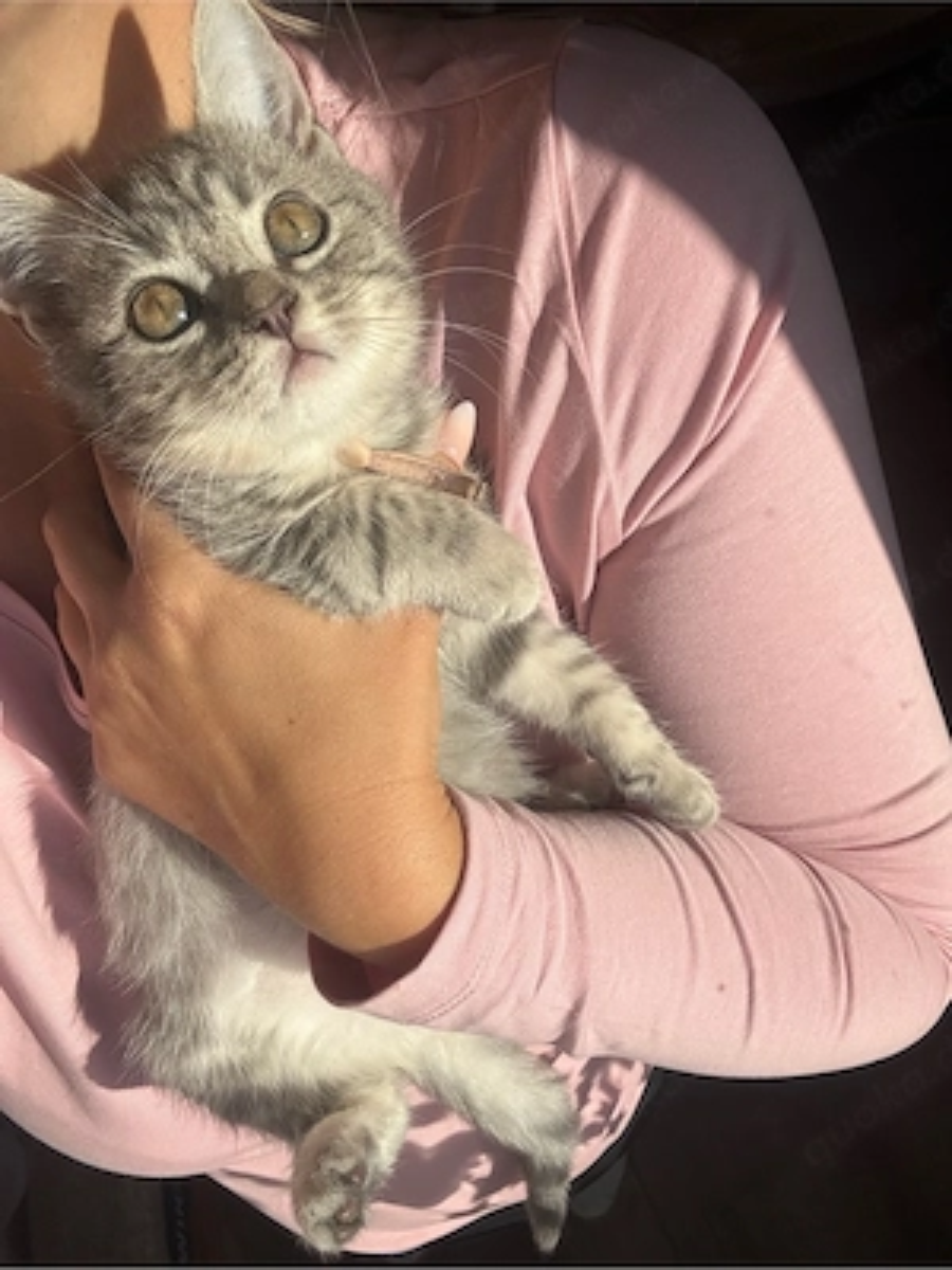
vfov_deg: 60.0
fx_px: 1100
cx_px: 476
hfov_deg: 46.8
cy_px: 635
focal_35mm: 30
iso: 25
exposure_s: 1/1795
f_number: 1.9
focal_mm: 2.69
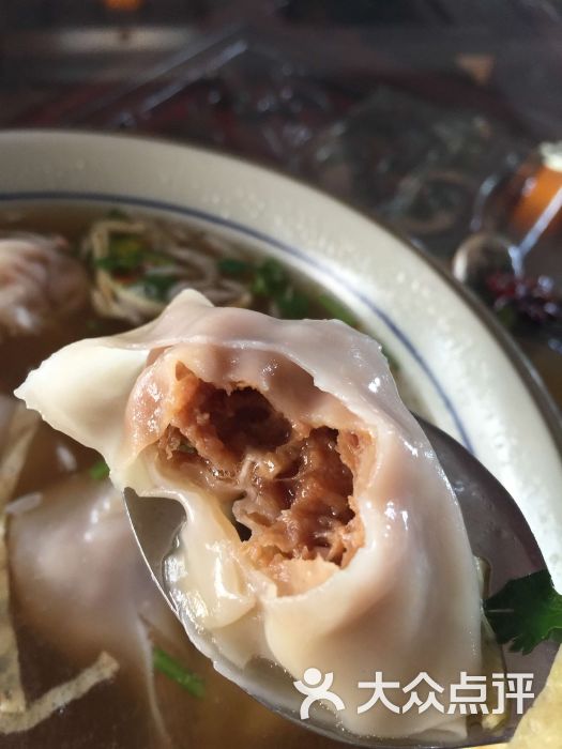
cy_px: 374
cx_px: 281
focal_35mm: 29
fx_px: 628
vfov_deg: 61.7
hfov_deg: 48.2
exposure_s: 1/33
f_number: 2.2
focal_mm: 4.15
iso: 50
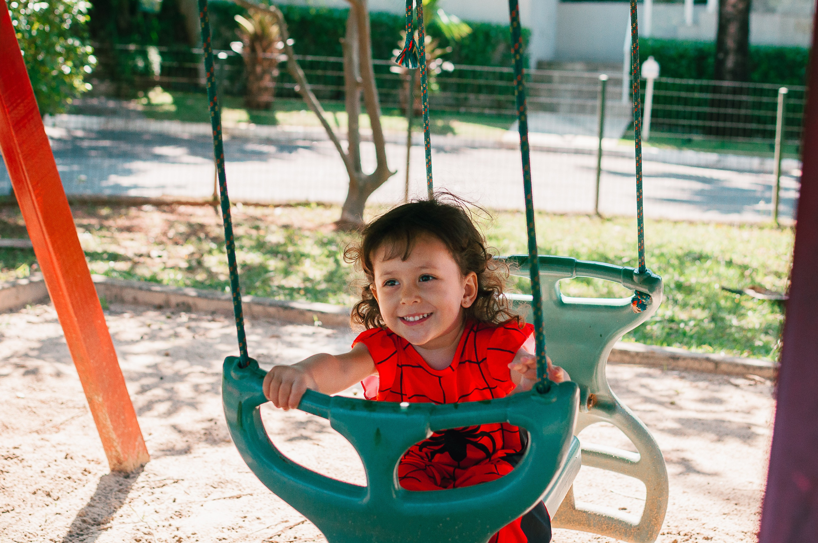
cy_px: 240
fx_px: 1329
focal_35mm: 59
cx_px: 425
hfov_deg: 34.2
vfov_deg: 23.1
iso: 320
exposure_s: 1/1600
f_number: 3.5
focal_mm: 35
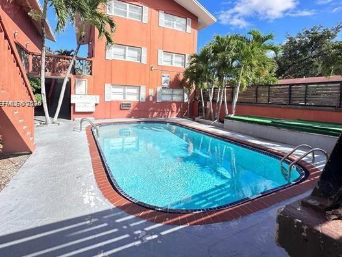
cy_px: 103
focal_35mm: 17
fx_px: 168
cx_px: 160
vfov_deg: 73.9
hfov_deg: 90.9
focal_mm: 2.22
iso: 40
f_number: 2.2
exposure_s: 1/525
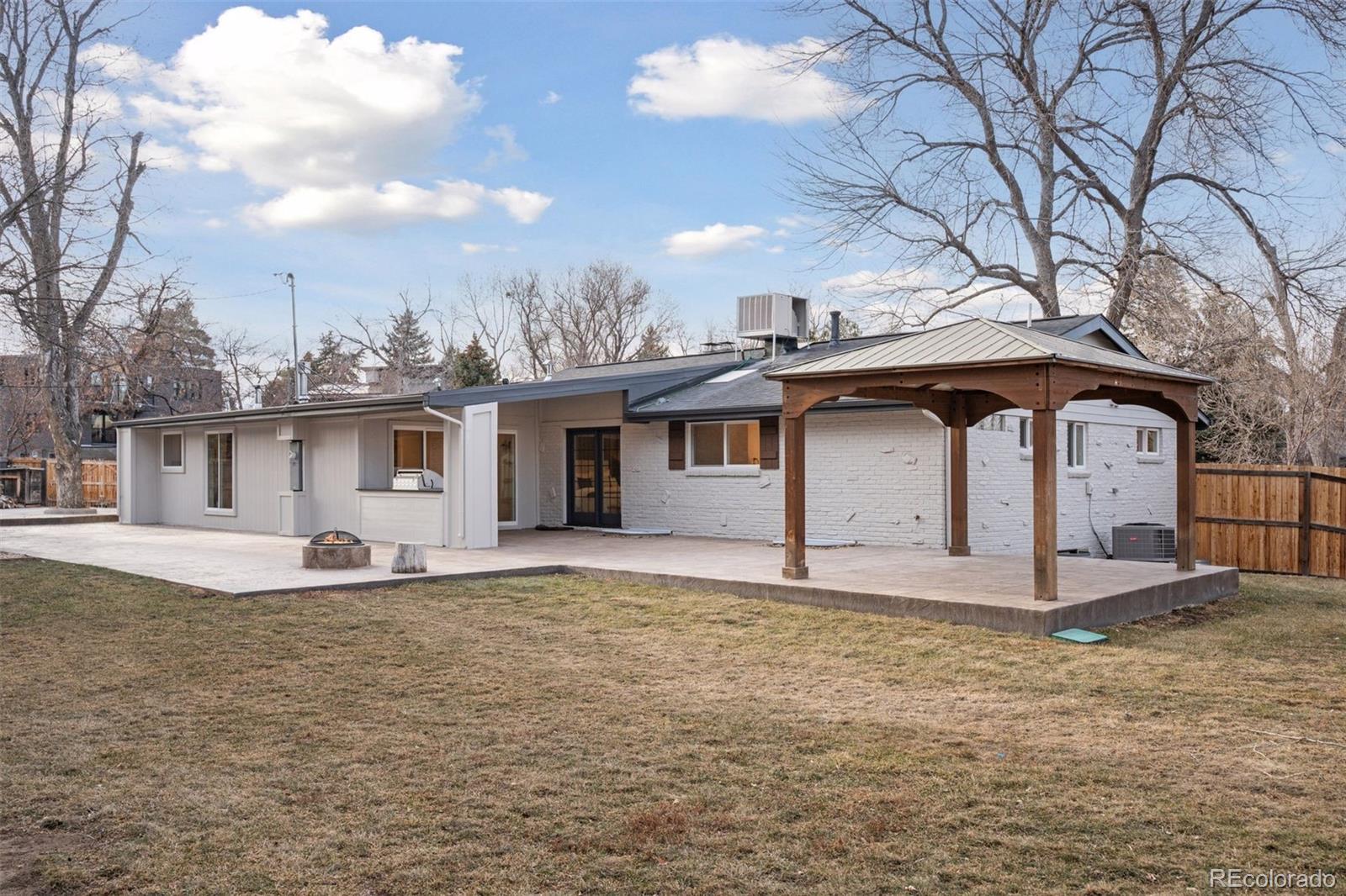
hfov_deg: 60.3
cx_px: 673
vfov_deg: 42.3
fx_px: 1159
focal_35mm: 31
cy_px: 448
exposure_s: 1/250
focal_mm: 31
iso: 400
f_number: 9
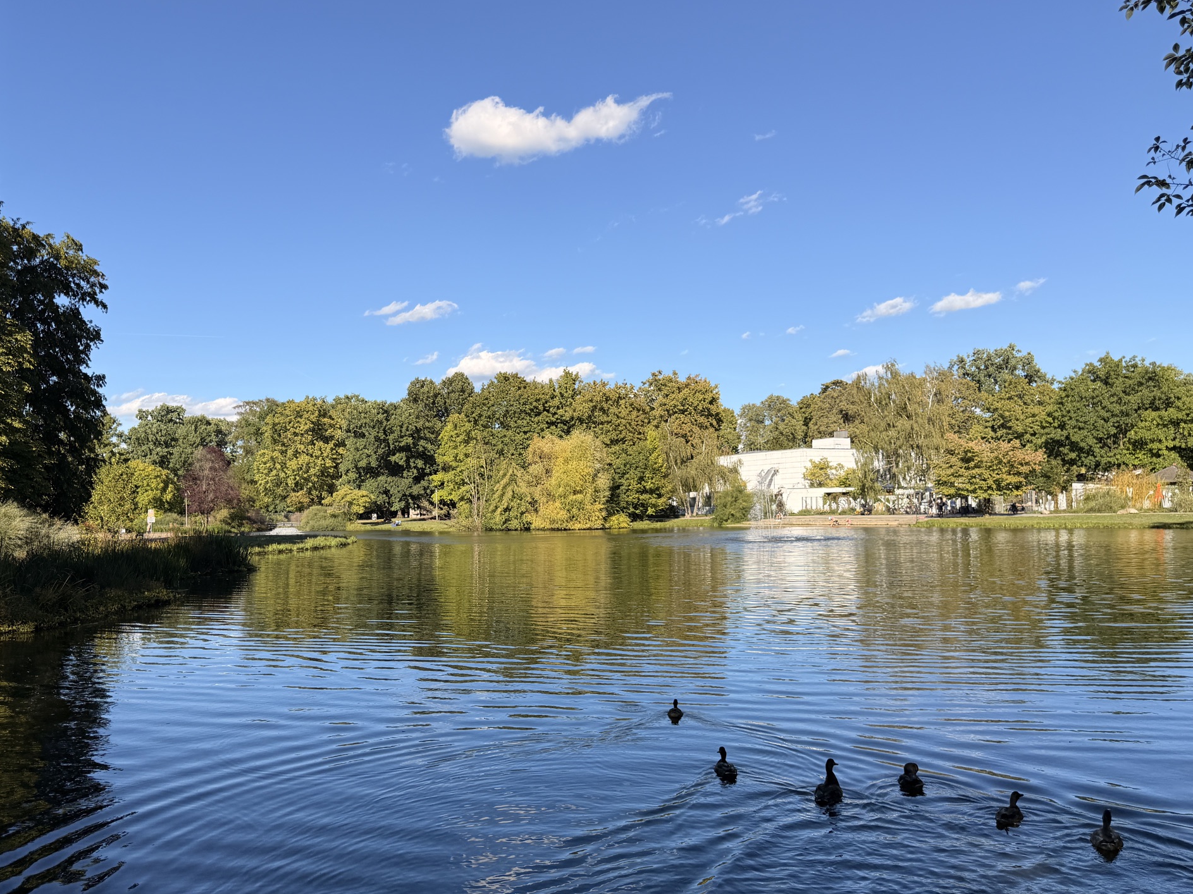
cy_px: 499
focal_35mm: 28
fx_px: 965
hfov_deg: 63.3
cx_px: 533
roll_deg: +1.3
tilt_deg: +1.8
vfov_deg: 49.6
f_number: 1.78
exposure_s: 1/3953
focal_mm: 6.76
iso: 80
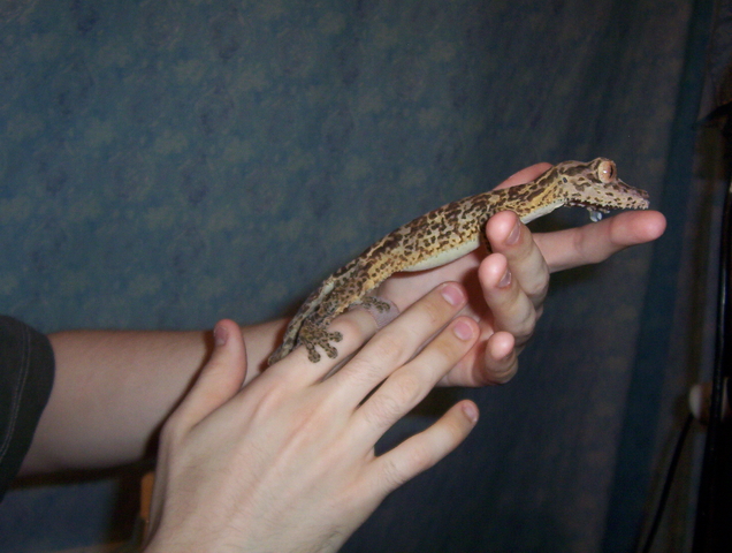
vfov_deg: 39.8
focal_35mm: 36
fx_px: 763
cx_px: 366
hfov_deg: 51.3
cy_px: 276
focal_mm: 5.54
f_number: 2.76
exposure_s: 1/30
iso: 140
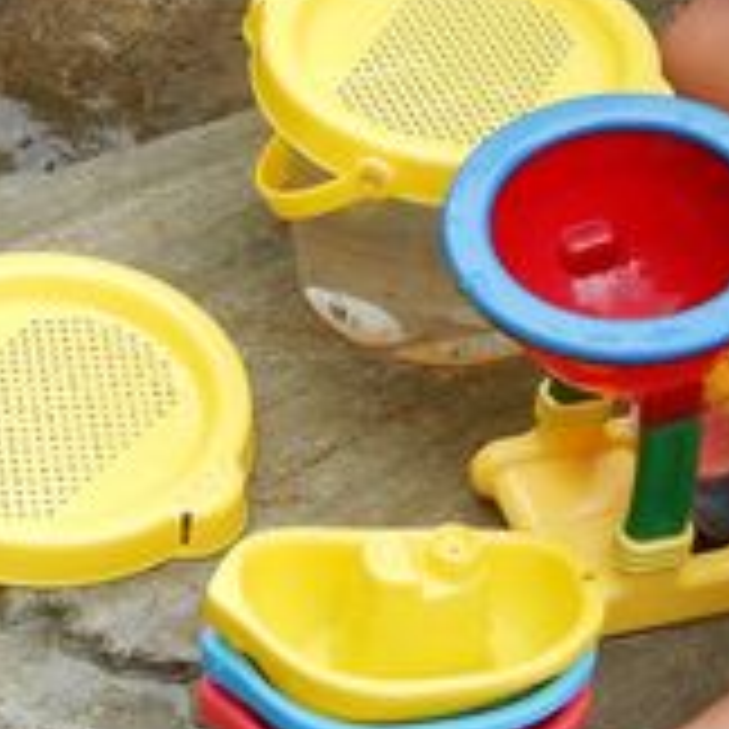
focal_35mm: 119
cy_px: -90
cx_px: 261
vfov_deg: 14.3
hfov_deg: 14.6
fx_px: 2835
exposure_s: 1/500
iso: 125
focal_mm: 4.7
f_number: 2.8
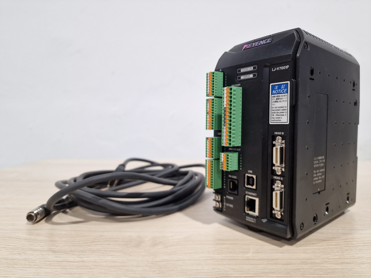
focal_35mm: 23
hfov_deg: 73.9
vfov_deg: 58.9
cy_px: 139
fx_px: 247
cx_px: 186
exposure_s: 1/100
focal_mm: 6.4
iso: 50
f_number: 1.8
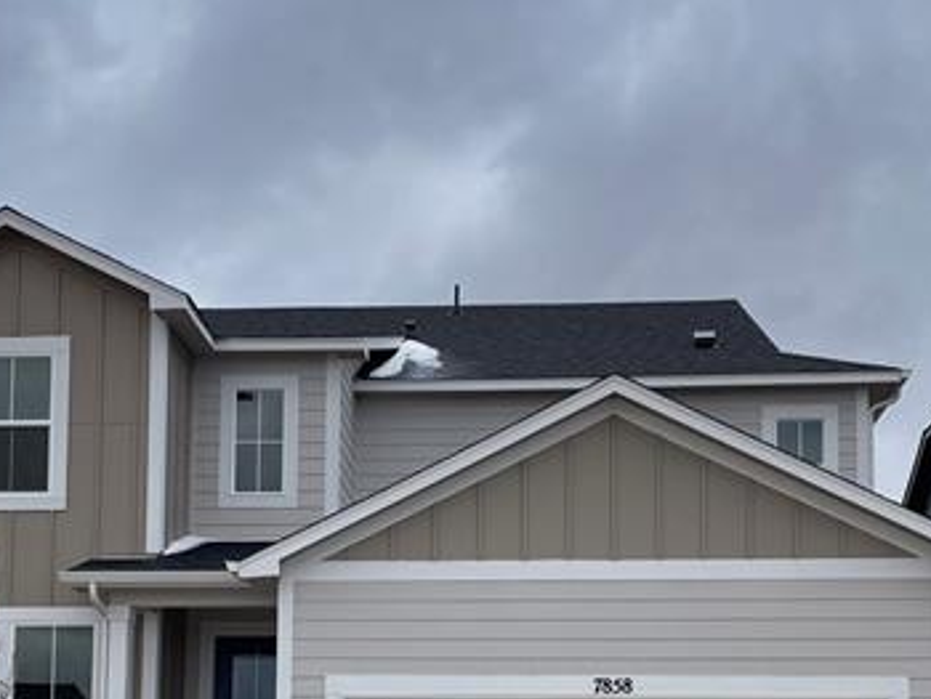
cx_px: 432
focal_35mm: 57
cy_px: 678
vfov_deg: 24.6
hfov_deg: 33.7
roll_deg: +0.3
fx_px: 1534
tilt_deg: +5.9
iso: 32
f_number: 1.6
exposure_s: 1/4292
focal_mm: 4.2
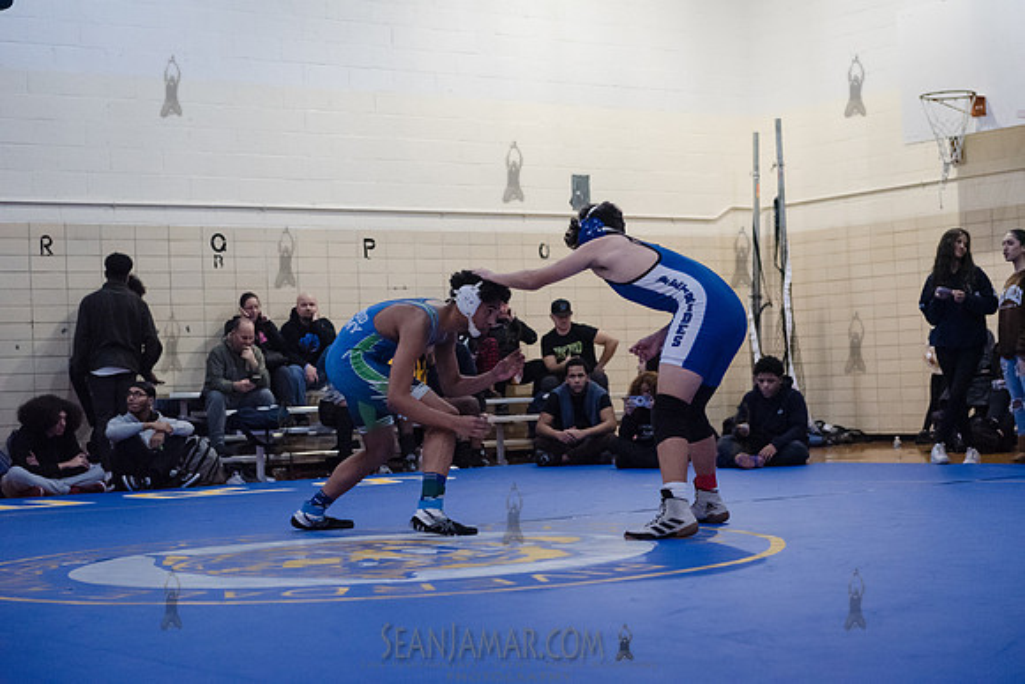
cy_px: 342
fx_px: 1993
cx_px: 512
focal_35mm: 70
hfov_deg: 28.8
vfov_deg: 19.5
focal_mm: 70
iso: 8000
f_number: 3.2
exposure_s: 1/400
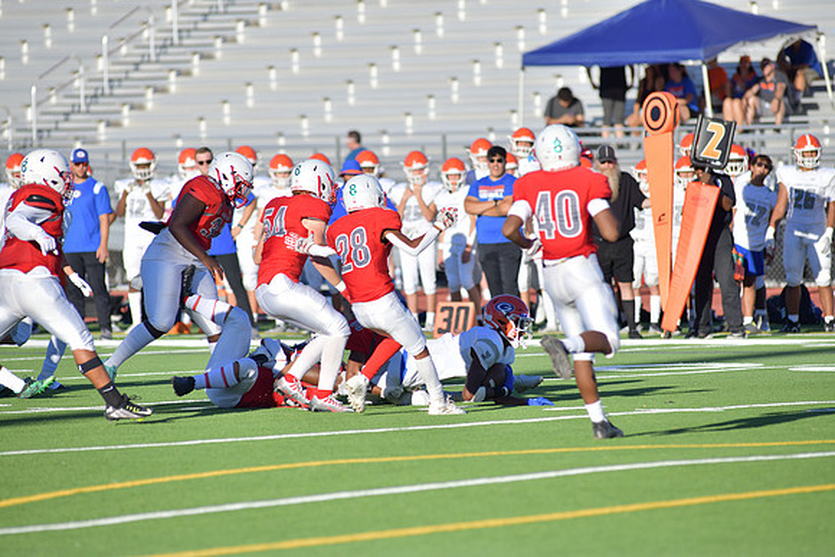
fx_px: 6960
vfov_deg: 4.6
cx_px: 418
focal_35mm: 300
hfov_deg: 6.9
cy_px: 278
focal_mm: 300
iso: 360
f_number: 5
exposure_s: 1/3200
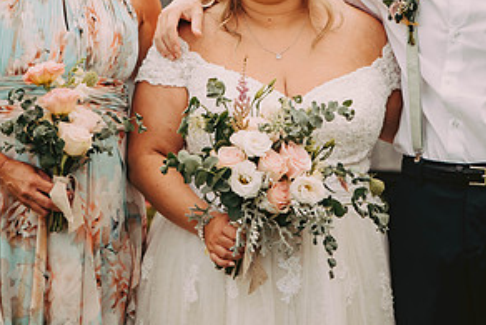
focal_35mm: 397
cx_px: 253
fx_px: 5362
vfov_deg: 3.5
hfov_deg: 5.2
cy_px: 48
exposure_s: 1/2500
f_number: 2.8
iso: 500
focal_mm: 200
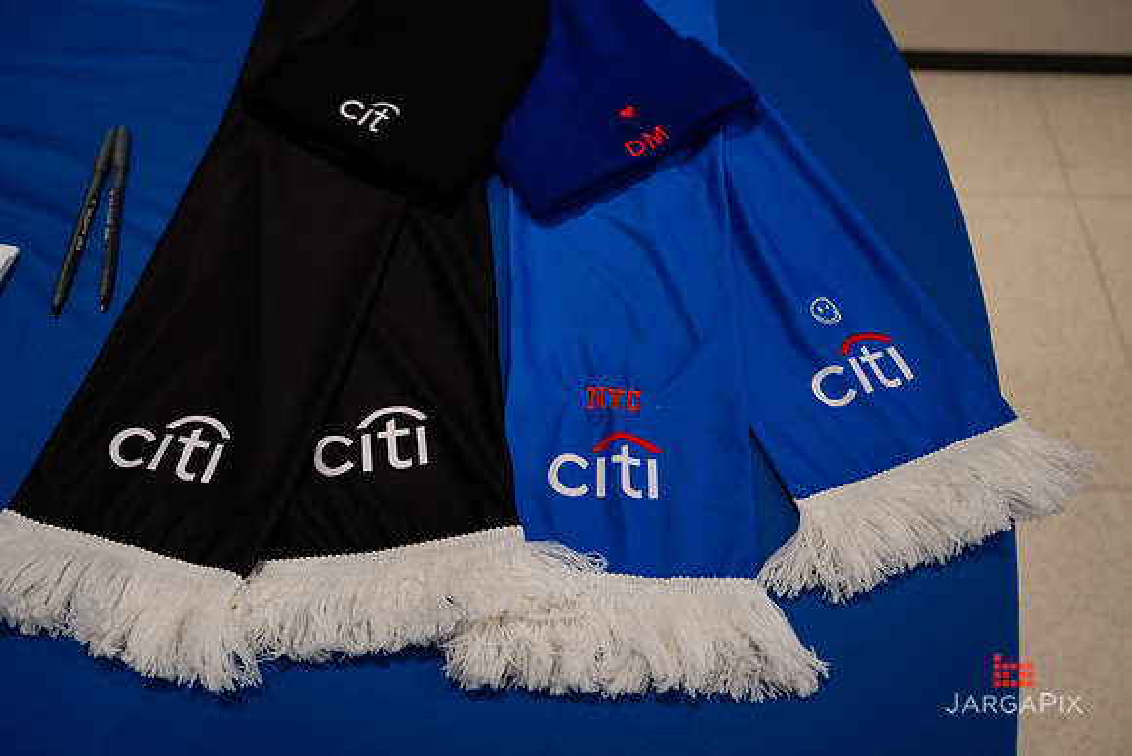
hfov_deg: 68.9
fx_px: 825
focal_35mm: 26
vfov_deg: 49.2
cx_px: 566
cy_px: 378
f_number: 3.2
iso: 400
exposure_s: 1/200
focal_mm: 25
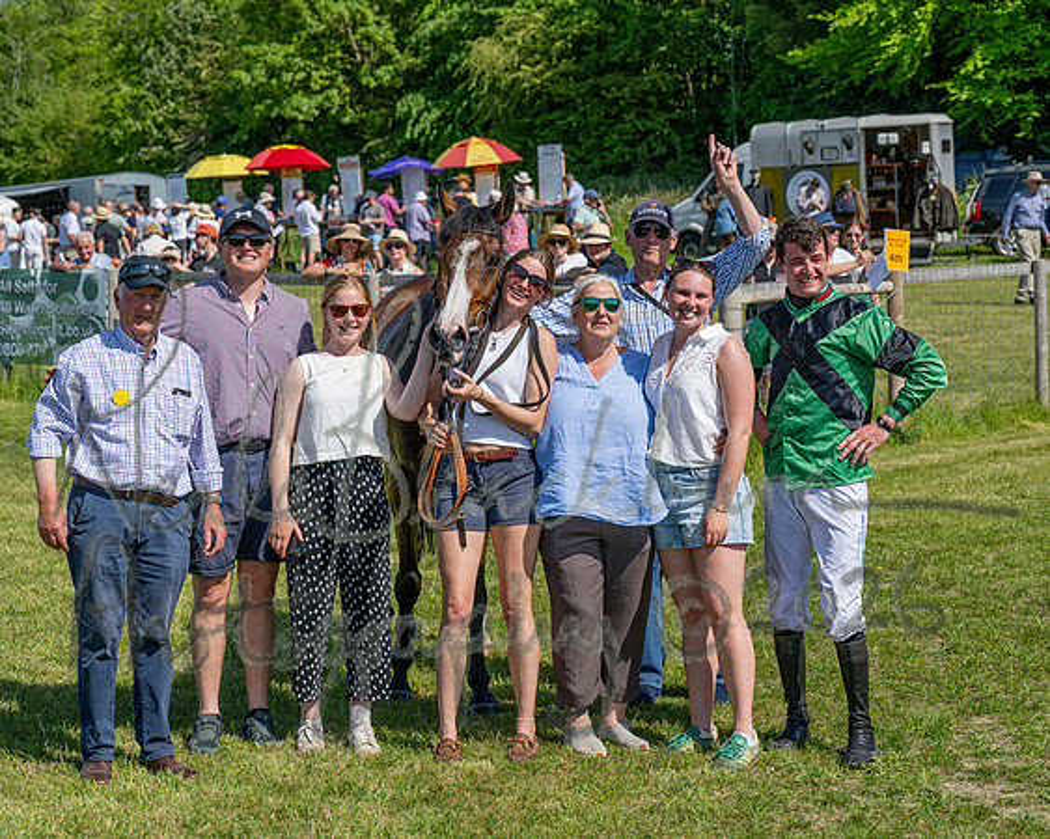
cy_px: 419
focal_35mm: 79
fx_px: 2450
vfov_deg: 19.4
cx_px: 525
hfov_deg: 24.2
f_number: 5
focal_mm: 70
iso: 400
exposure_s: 1/3200
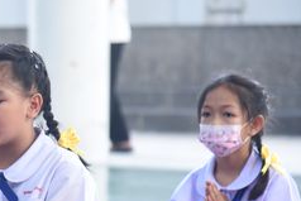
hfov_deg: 6.8
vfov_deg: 4.6
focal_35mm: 302
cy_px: 188
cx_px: -17
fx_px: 2526
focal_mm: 120
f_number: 4
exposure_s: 1/125
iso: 800
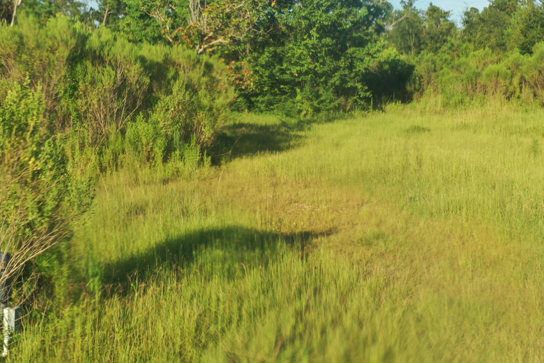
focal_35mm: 52
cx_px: 270
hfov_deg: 38.2
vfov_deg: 25.6
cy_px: 74
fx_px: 786
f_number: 5
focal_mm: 10.26
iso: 100
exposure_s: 1/320
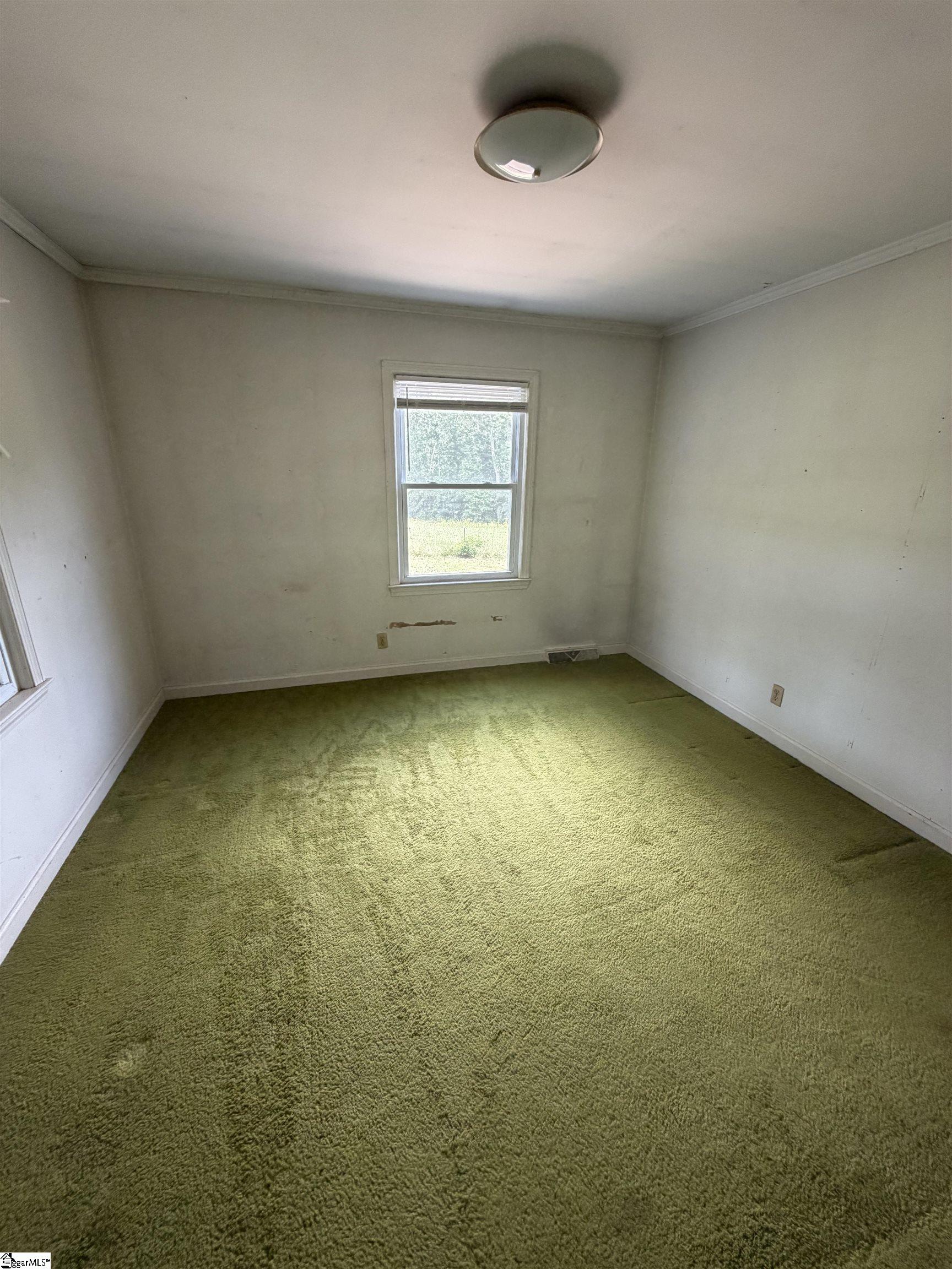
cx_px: 476
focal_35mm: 14
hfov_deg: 85.7
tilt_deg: -18.2
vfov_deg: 102.1
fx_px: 513
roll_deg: -0.6
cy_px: 634
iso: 320
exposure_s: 1/121
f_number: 2.2
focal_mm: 2.22
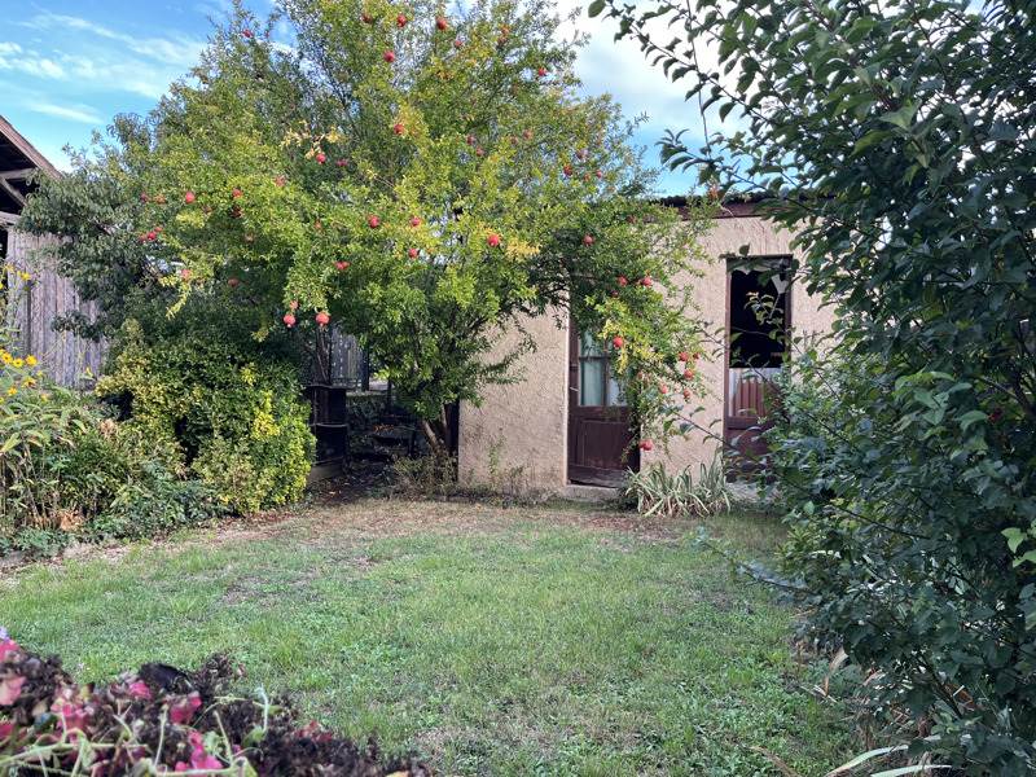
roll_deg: -1.4
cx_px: 518
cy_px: 388
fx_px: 778
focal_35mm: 26
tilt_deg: +0.8
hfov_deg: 67.3
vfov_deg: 53.1
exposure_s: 1/186
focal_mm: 5.1
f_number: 1.6
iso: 40
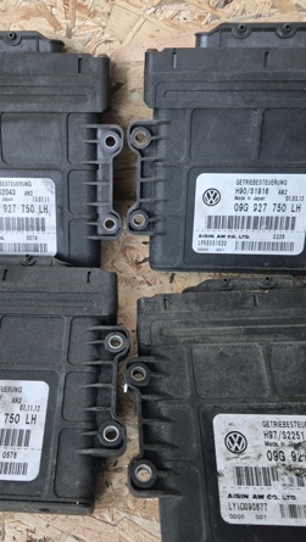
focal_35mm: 36
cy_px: 275
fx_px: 518
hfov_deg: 32.7
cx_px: 106
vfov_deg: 55.3
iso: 1250
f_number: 1.8
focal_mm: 5.4
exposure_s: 1/100
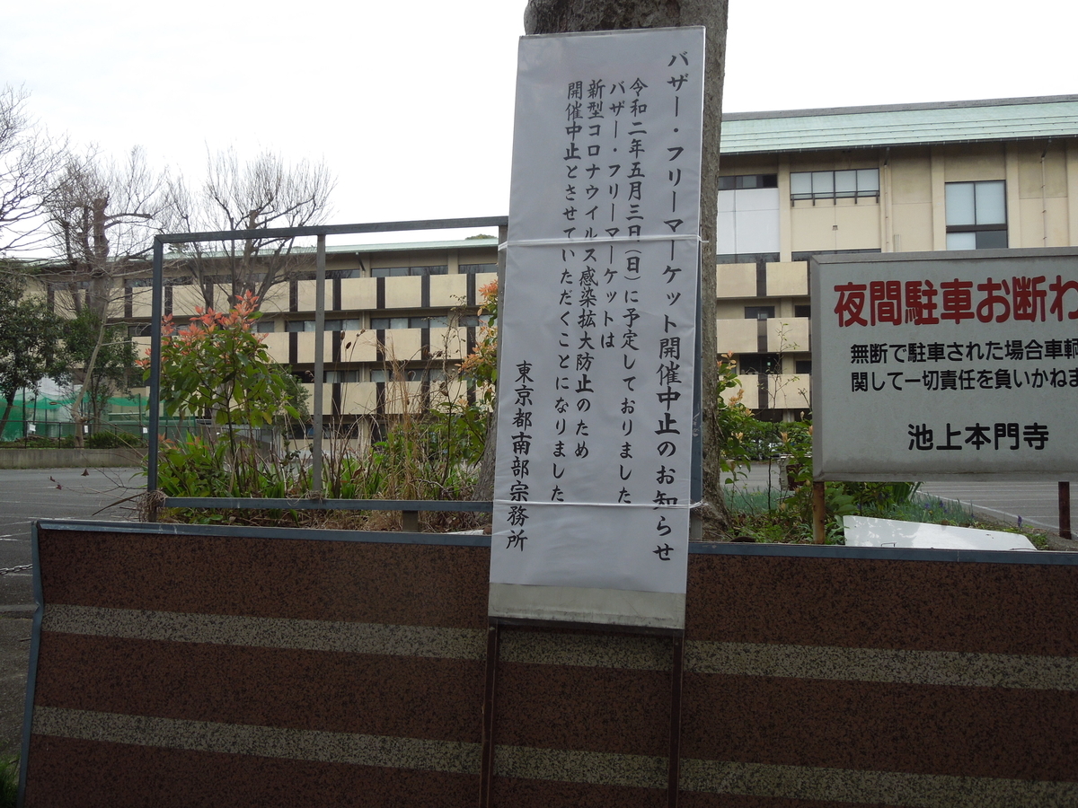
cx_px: 539
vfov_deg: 40.7
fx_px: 1090
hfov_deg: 52.6
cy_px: 404
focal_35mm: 35
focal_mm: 6.3
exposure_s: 1/60
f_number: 3.7
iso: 100
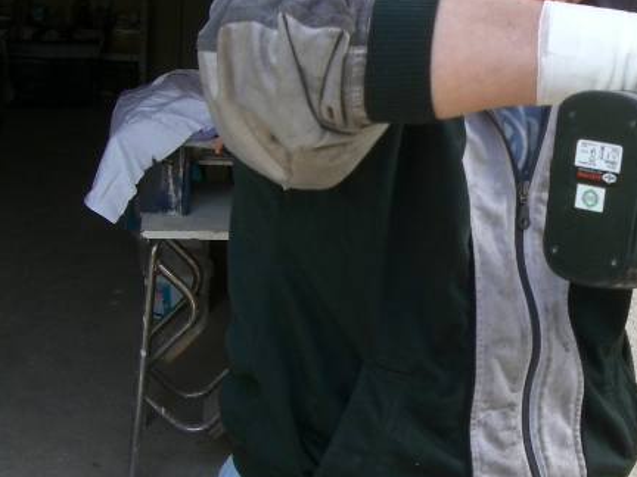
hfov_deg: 21.3
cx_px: 577
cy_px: 230
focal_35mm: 90
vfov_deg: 16.4
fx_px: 1656
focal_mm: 6.2
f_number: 2.7
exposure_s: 1/200
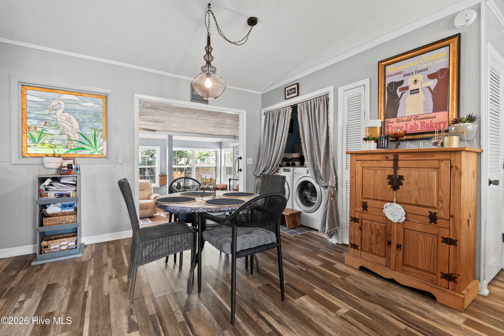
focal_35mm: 15
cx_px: 252
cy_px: 168
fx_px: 210
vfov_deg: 77.3
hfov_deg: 100.4
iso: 100
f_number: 4.5
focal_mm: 10
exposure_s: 1/2
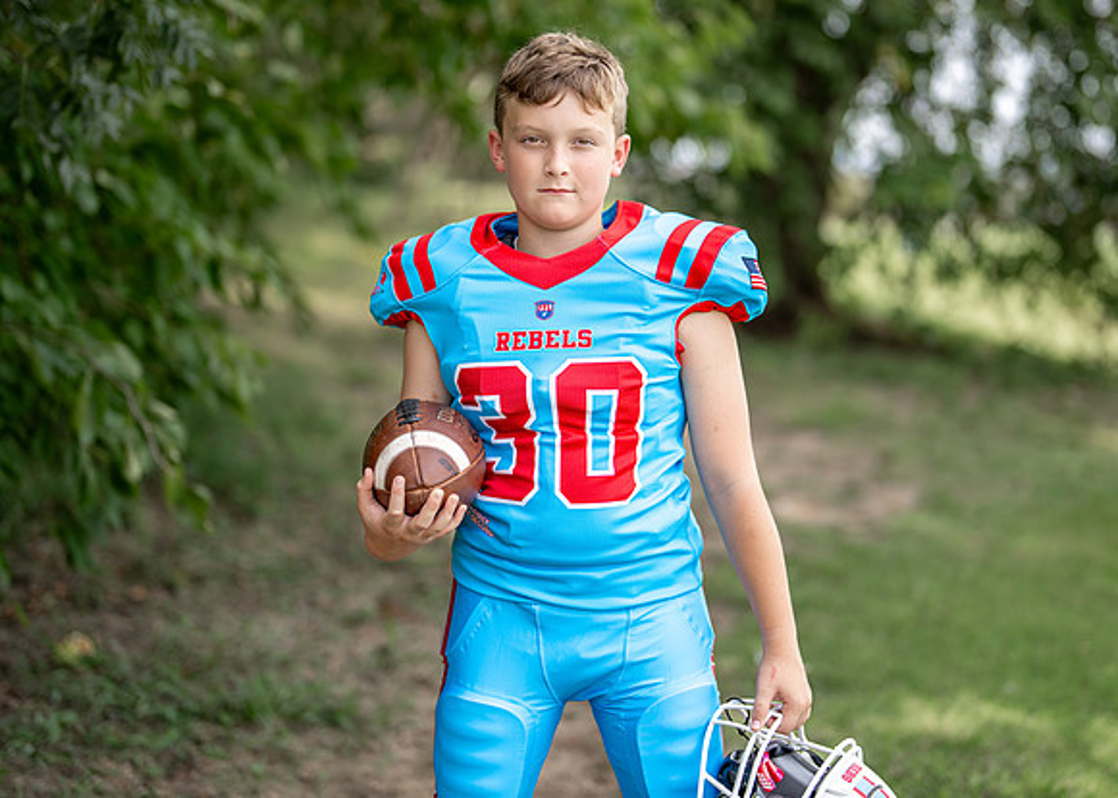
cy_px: 329
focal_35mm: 64
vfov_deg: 22.4
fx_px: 2016
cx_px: 584
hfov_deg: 31.0
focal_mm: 50
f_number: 1.2
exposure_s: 1/2000
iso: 100
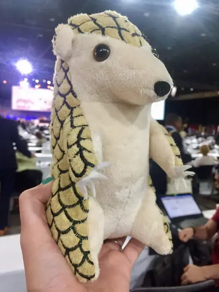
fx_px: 245
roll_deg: -2.2
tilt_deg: -3.9
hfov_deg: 48.2
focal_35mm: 29
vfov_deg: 61.7
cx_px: 110
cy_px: 146
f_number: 2.2
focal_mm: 4.15
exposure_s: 1/33
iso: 160
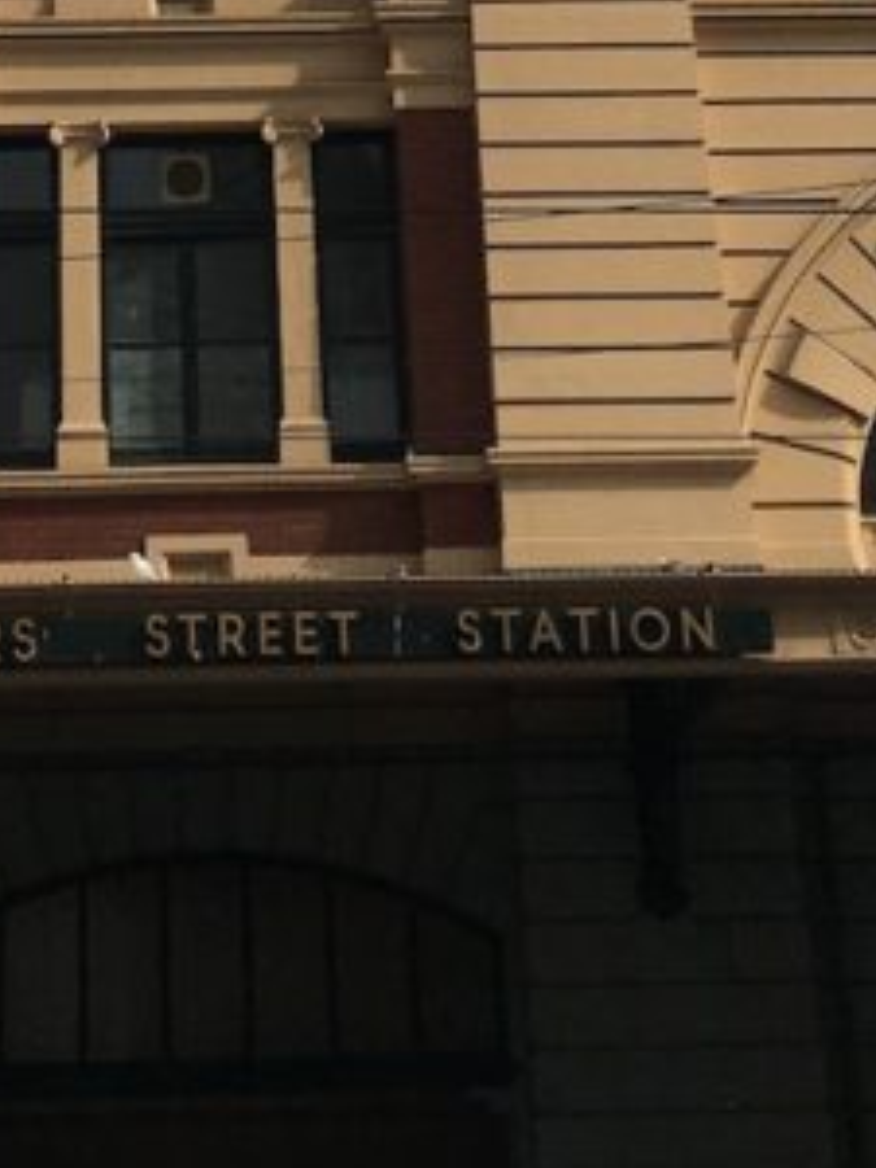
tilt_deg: +31.1
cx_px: 136
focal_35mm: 99
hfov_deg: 14.8
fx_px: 3340
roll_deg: +0.0
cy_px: -755
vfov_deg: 17.2
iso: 25
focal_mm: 4.15
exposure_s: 1/2564
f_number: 2.2
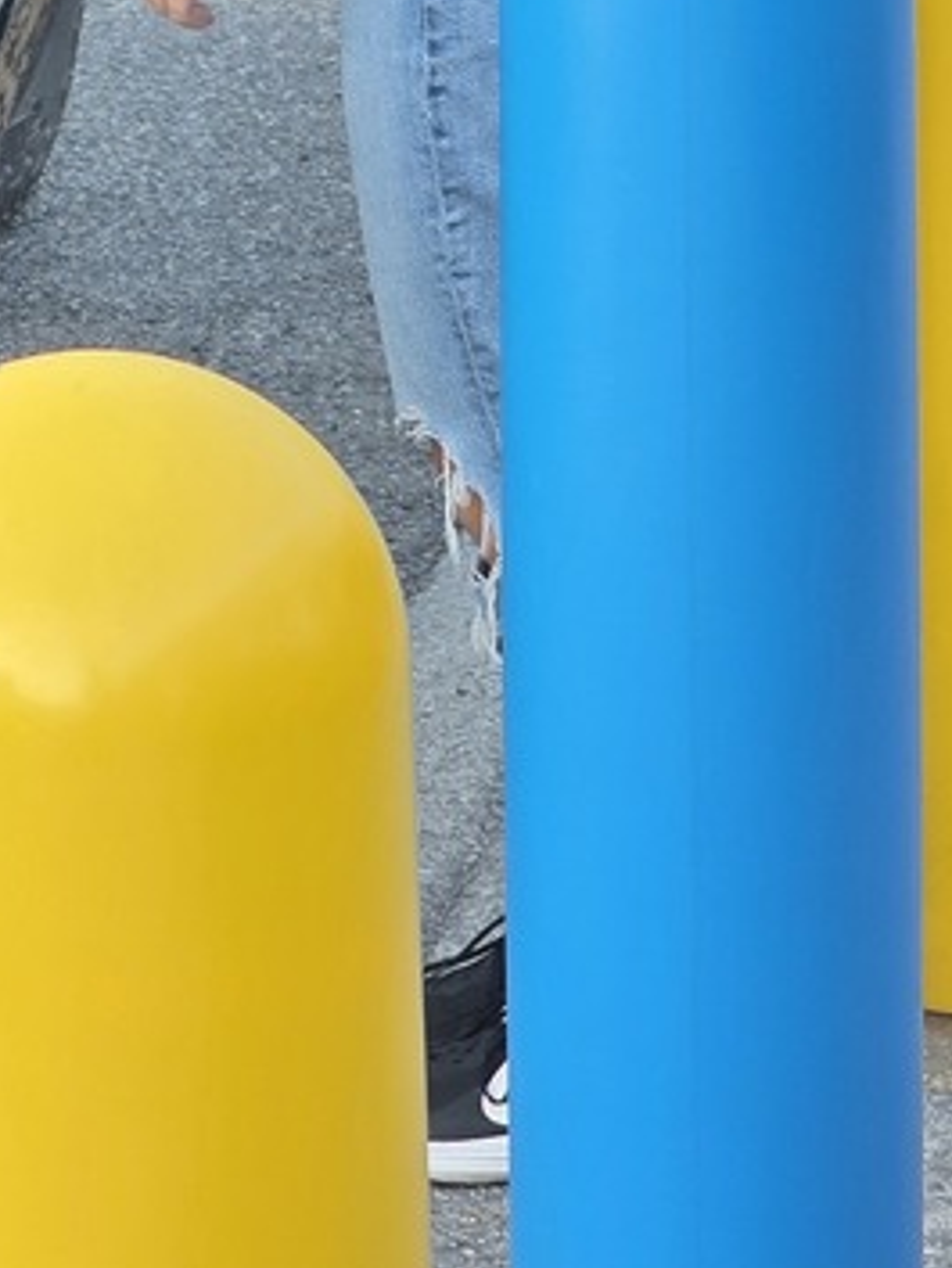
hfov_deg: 7.3
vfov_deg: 9.8
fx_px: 7329
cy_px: -172
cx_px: -392
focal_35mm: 200
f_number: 2.4
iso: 80
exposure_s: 1/120
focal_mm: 7.9
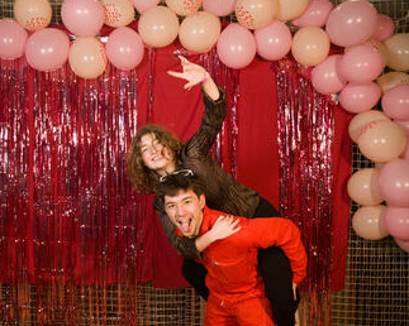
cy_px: 162
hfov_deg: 48.7
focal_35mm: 37
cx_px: 157
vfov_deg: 40.1
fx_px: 448
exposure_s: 1/160
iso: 4000
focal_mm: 31.9
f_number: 4.5
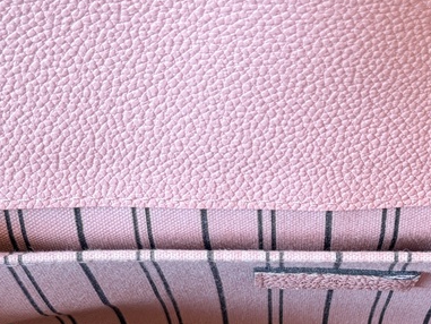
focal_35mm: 127
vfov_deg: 11.4
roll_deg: +0.0
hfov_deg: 15.4
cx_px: 337
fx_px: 1582
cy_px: 423
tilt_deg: -38.5
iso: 125
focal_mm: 6.76
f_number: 1.78
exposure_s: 1/50
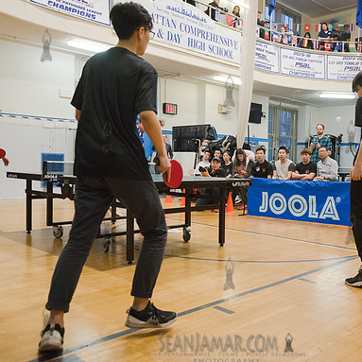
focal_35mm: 36
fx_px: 426
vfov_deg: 46.0
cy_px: 182
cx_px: 229
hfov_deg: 45.6
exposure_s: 1/400
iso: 4000
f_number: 4
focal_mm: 28
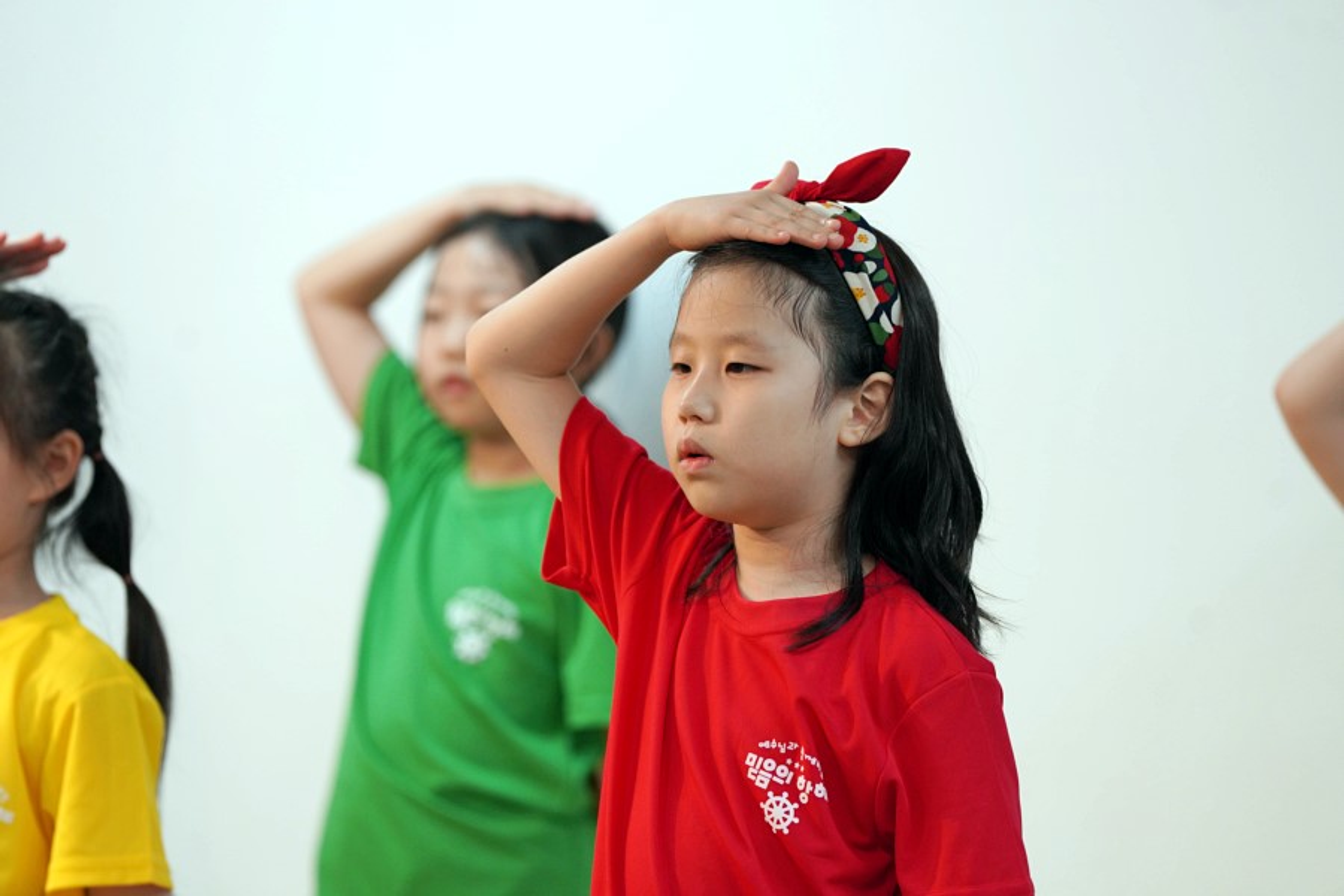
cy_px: 448
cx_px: 672
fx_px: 7466
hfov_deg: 10.3
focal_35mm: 200
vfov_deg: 6.9
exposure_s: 1/250
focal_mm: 200
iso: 1250
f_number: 4
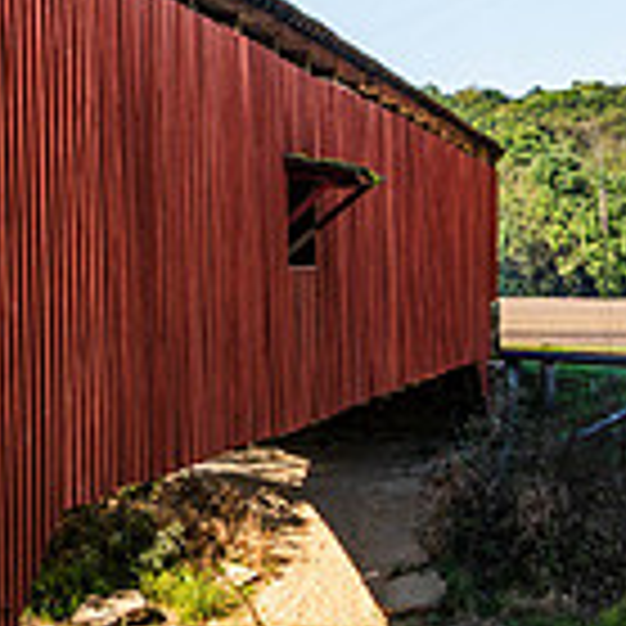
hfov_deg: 12.8
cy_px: 56
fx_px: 2476
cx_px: -590
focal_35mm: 121
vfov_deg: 14.3
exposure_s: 1/160
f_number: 8
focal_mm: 32
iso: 160
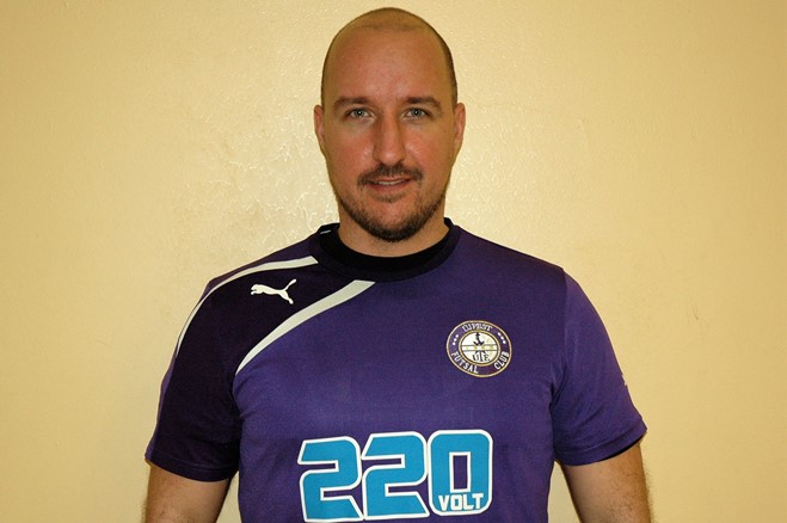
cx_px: 394
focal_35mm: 69
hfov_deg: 29.3
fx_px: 1507
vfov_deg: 19.7
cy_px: 262
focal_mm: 46
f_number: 4.5
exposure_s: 1/60
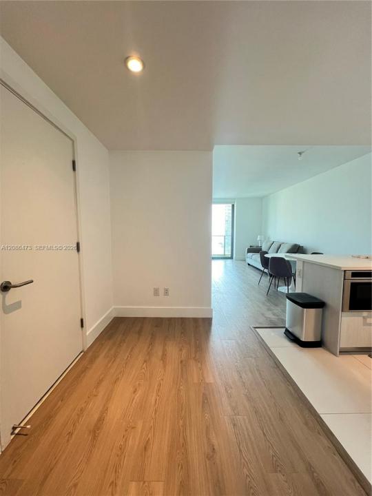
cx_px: 186
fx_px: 186
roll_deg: +0.0
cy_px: 248
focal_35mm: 13
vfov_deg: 106.2
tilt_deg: -3.5
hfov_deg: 89.9
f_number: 1.8
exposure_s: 1/60
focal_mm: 1.57
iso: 160
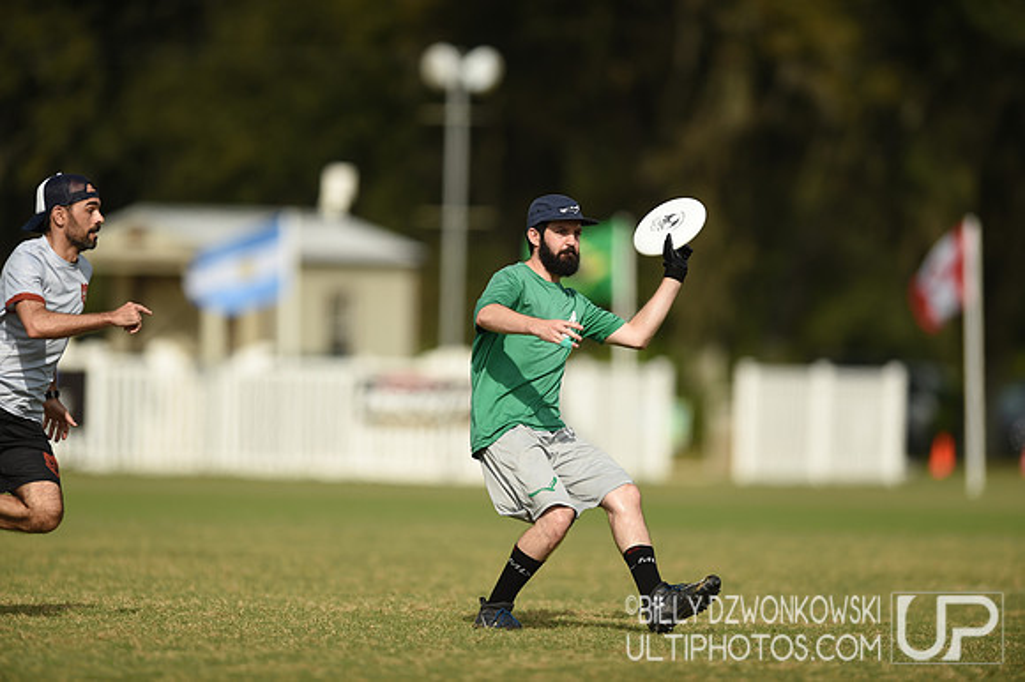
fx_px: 11382
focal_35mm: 400
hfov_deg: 5.2
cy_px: 341
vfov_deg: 3.4
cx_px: 512
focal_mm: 400
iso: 160
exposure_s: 1/6400
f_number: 2.8
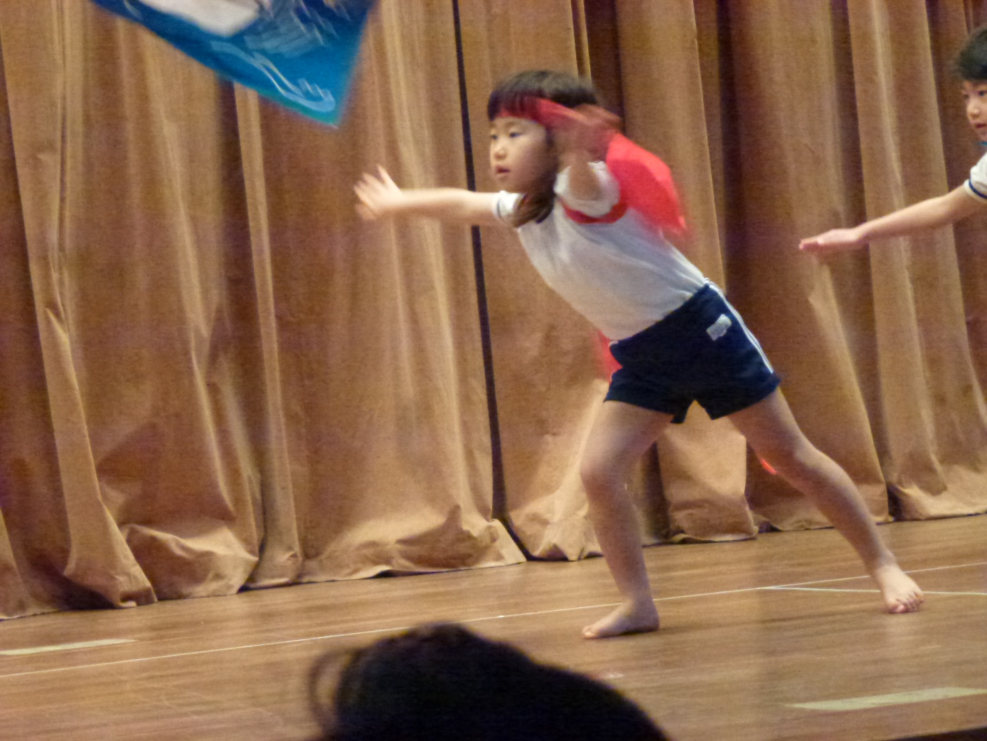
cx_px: 494
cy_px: 370
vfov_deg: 8.8
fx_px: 4790
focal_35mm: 168
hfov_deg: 11.8
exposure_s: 1/60
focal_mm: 30.1
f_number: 5.4
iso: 1600
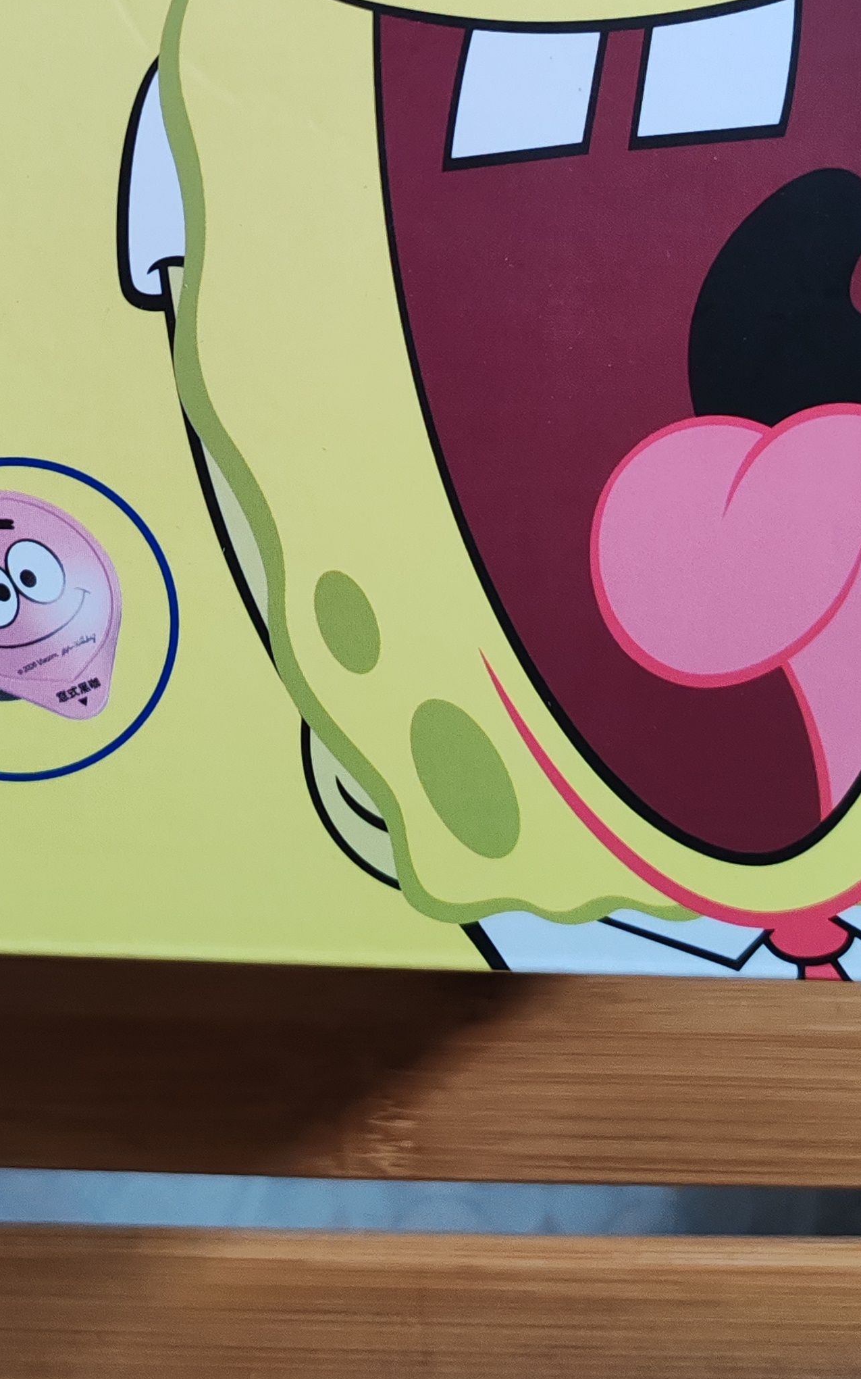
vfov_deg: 33.4
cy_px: 84
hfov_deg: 22.5
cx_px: 185
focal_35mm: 57
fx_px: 2141
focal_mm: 6.12
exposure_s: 1/100
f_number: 1.9
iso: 1600
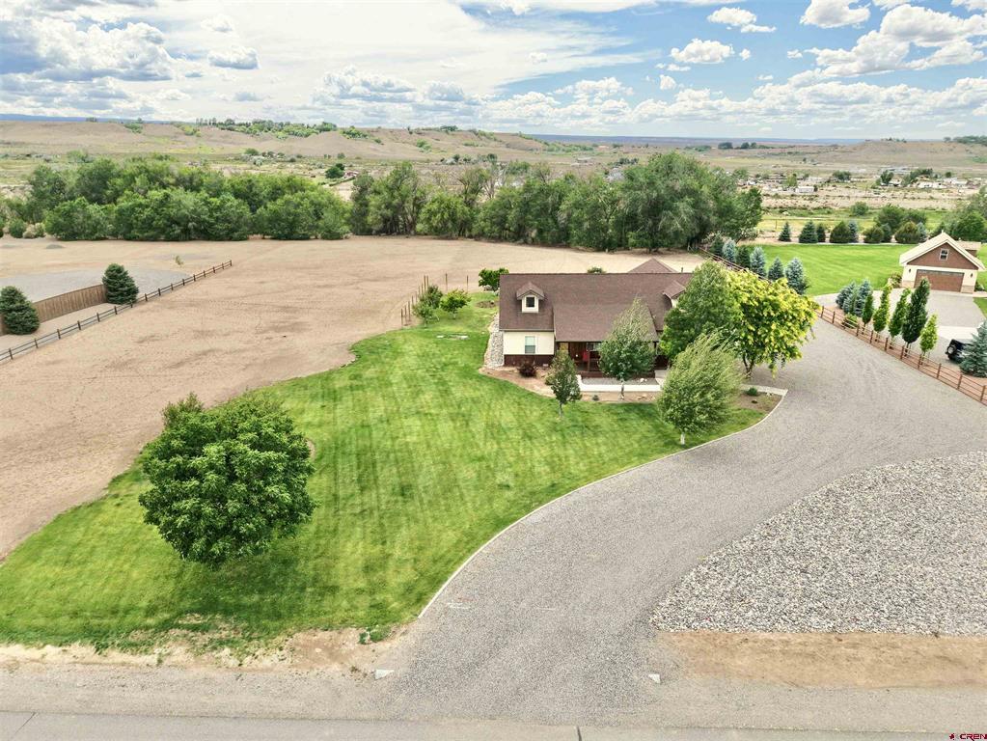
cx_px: 494
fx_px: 685
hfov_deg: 71.6
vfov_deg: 56.8
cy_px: 370
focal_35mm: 24
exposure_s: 1/4000
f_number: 1.8
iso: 210
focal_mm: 8.67
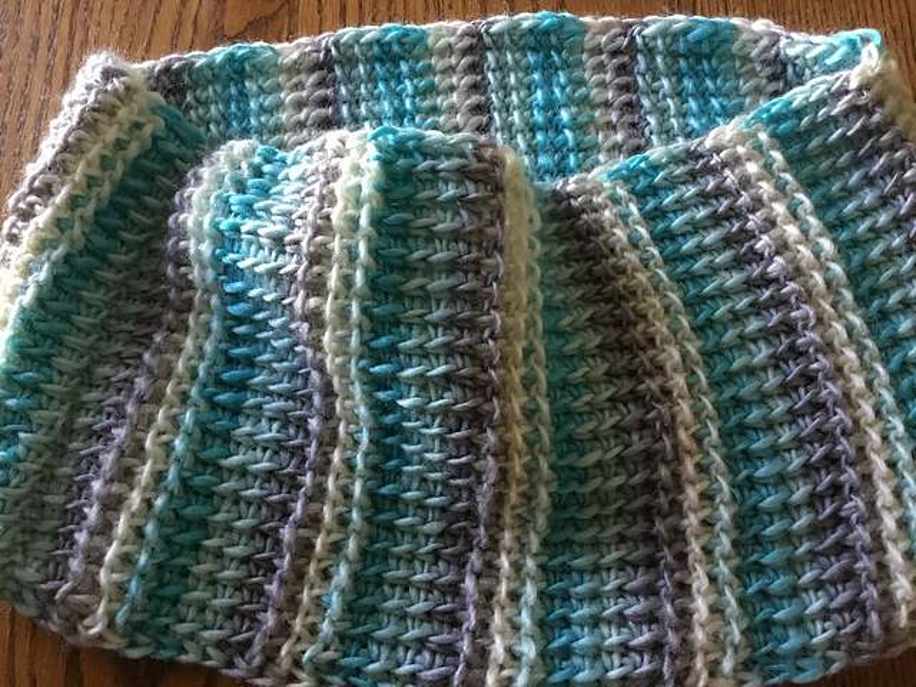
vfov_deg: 45.4
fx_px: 820
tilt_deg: -73.8
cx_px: 458
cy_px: 344
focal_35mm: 31
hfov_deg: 58.4
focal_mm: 3.3
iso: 200
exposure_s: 1/24
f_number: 2.4
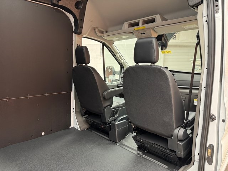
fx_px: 158
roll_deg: +0.0
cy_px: 86
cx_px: 114
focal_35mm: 24
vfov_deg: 56.8
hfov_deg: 71.6
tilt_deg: -8.8
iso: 400
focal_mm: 6.76
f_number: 1.78
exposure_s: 1/60
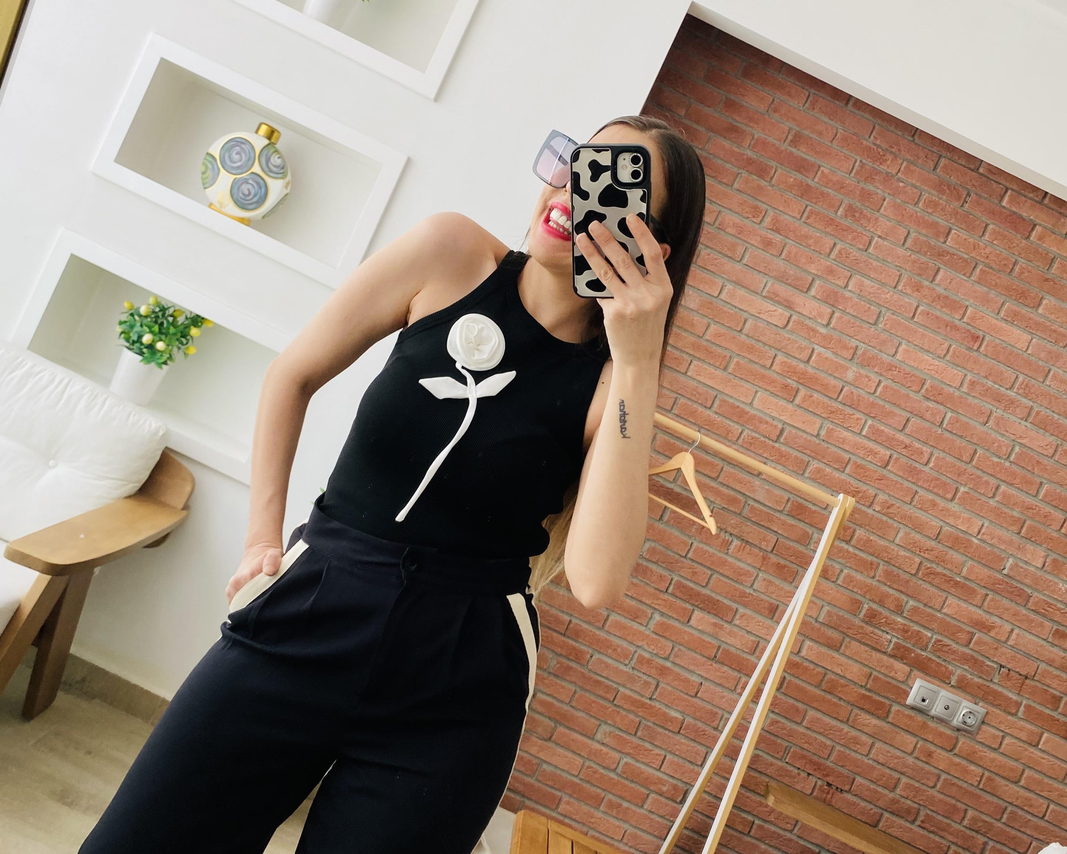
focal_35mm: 34
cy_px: 394
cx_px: 532
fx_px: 1074
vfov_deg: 43.3
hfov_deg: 52.8
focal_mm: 4.25
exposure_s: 1/121
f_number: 1.8
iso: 80
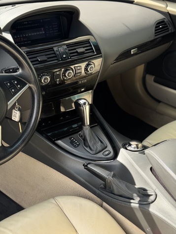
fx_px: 325
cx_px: 88
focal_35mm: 48
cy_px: 117
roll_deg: -0.3
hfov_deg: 30.3
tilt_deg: -28.8
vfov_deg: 39.7
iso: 64
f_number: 1.78
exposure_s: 1/461
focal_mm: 6.76
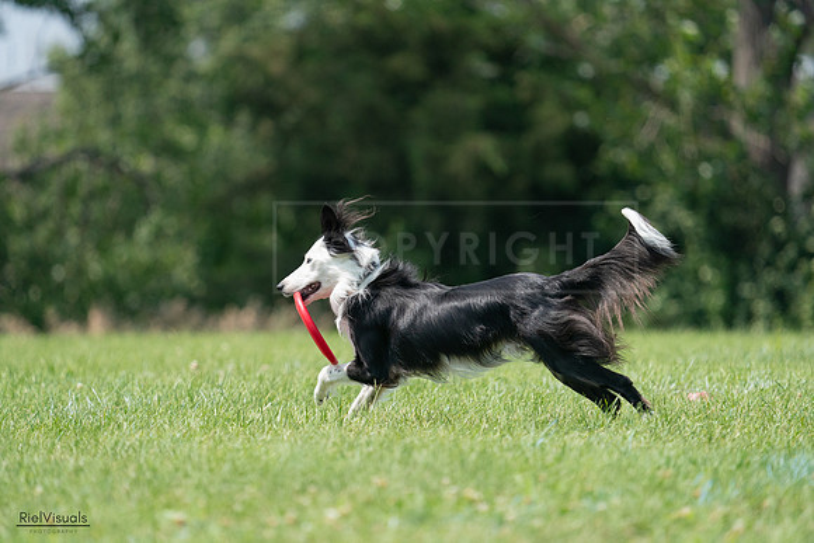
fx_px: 9792
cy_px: 272
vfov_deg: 3.2
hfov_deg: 4.8
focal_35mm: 433
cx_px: 407
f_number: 6.3
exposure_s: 1/4000
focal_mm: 433
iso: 1600
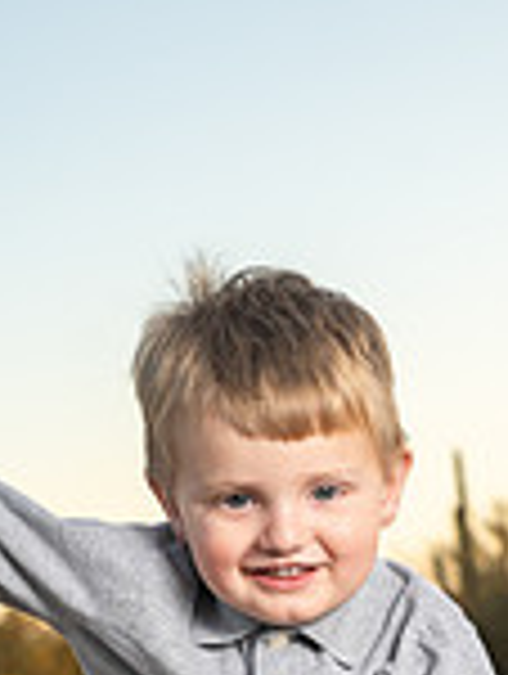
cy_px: 896
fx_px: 2419
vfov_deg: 15.1
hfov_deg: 12.0
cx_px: 342
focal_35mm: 124
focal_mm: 43
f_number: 5
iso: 100
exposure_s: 1/160
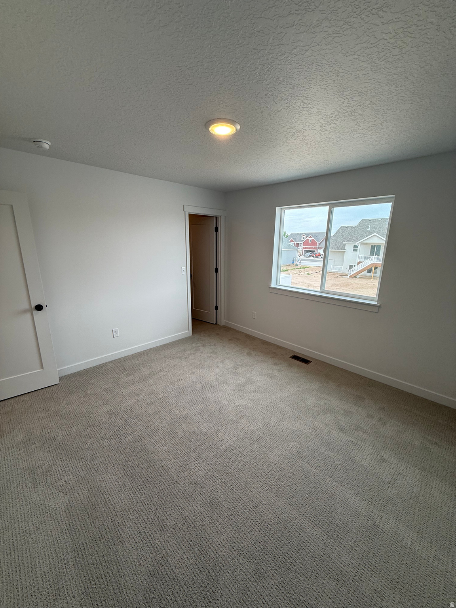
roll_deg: -1.1
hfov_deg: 85.7
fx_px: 246
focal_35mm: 14
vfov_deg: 102.1
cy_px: 304
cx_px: 228
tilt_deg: -13.5
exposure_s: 1/153
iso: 64
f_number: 2.2
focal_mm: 2.22
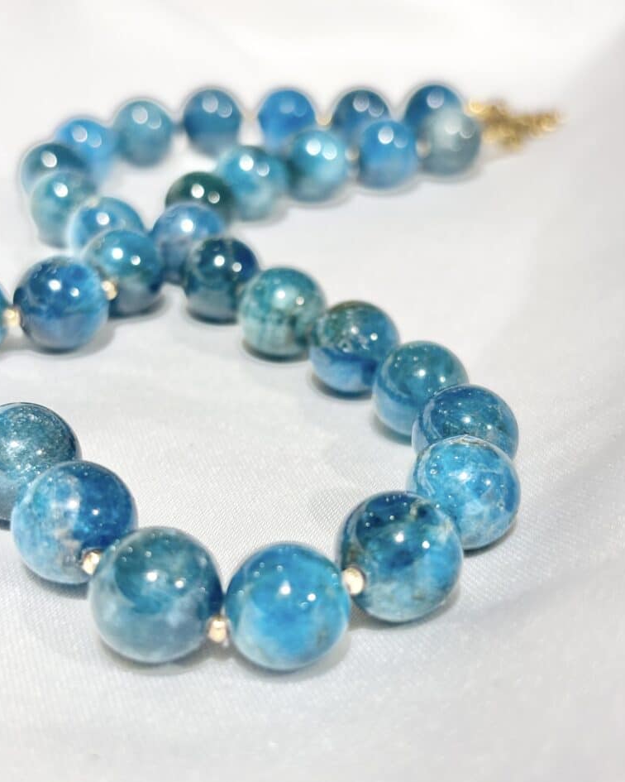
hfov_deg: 27.6
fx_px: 1272
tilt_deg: -27.4
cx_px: 312
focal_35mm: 55
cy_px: 410
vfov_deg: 34.1
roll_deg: -0.2
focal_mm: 5.96
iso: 25
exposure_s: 1/158
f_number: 1.6
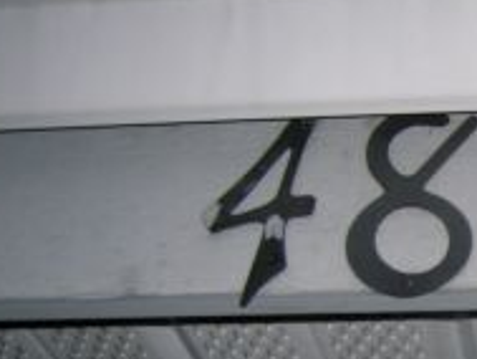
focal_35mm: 90
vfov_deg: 16.2
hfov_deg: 20.2
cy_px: 324
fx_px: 1241
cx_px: 596
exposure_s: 1/60.1
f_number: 2.9
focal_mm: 5.7
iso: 50
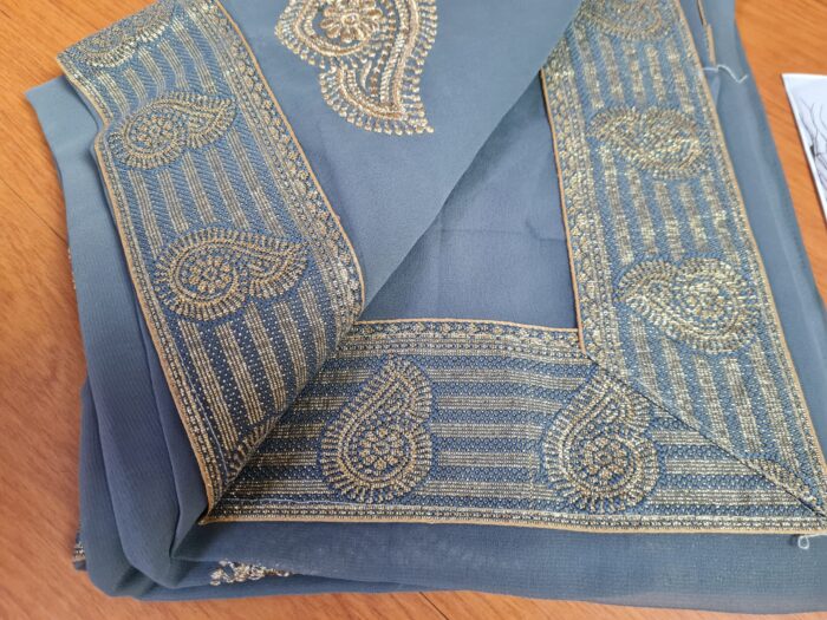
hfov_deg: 67.3
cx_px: 414
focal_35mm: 26
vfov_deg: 53.1
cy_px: 310
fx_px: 621
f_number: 1.8
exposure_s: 1/60
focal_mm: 5.4
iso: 250
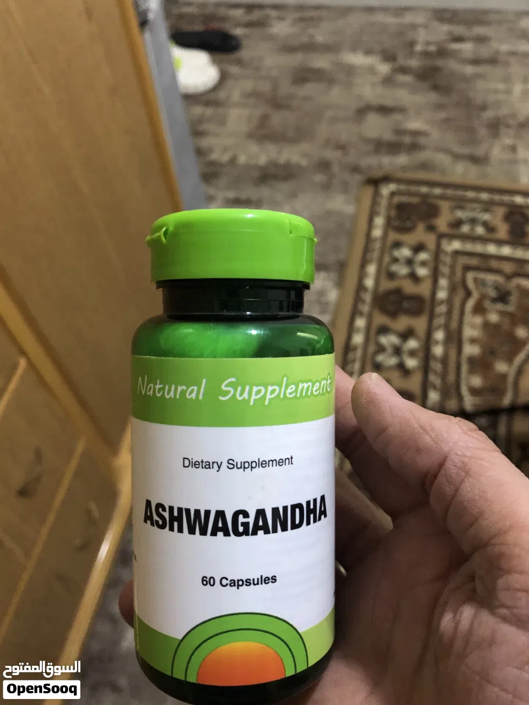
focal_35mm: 29
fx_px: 591
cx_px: 264
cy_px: 347
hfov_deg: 48.2
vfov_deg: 61.6
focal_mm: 4
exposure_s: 1/11
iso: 100
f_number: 1.8
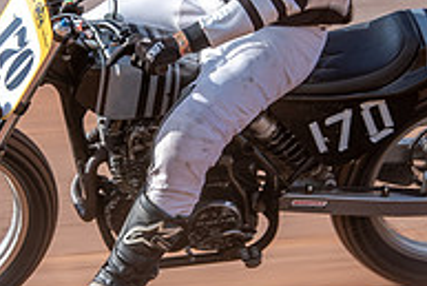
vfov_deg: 3.1
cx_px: 192
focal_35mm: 447
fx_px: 5306
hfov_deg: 4.6
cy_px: 90
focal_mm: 112
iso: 100
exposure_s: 1/125
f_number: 8
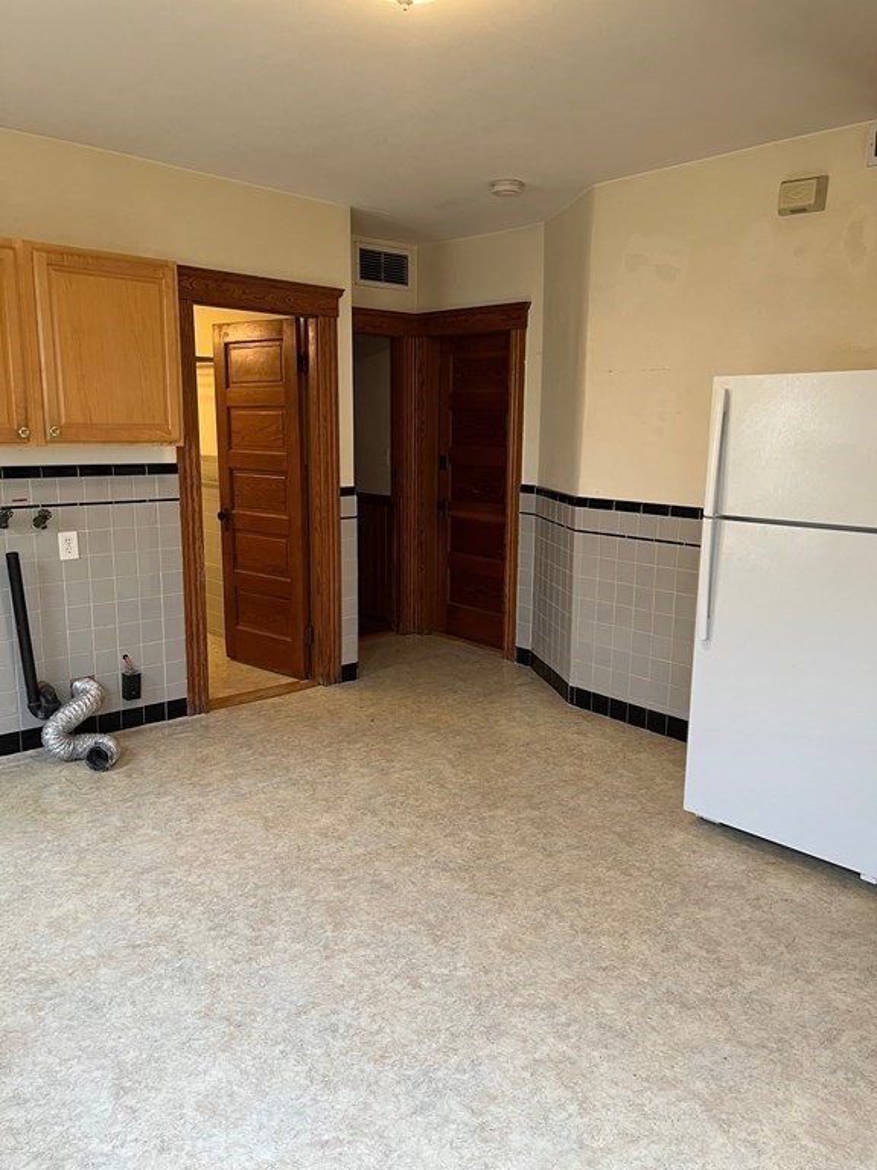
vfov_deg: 67.3
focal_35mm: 26
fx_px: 878
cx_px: 438
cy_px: 585
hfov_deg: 53.1
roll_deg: -0.4
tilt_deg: -10.7
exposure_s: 1/60
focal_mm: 5.1
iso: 100
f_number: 1.6
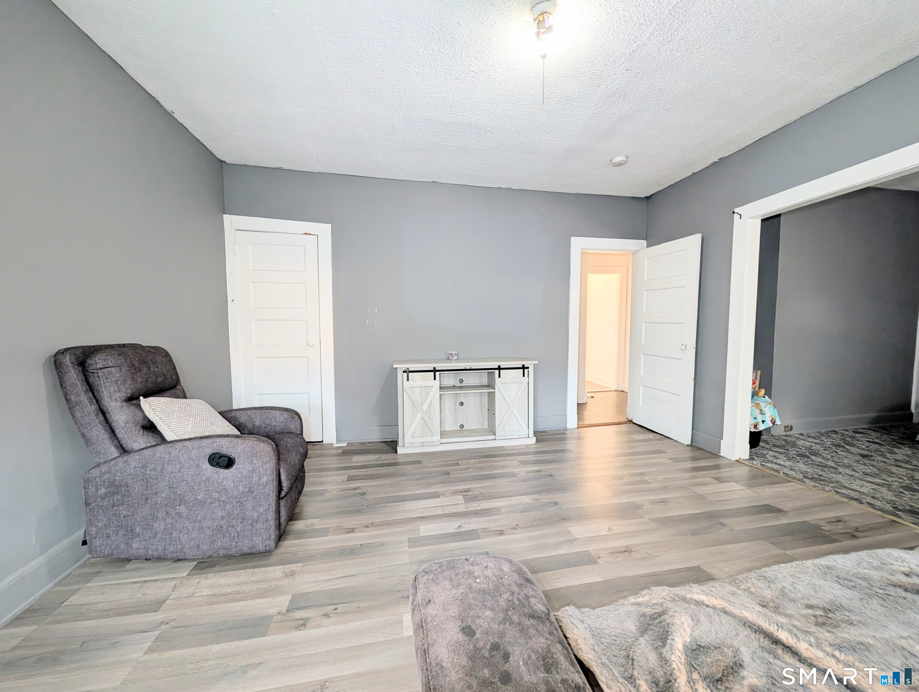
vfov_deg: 94.6
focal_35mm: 12
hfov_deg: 110.5
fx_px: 319
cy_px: 346
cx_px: 460
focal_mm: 2.02
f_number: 1.7
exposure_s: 1/40
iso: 194
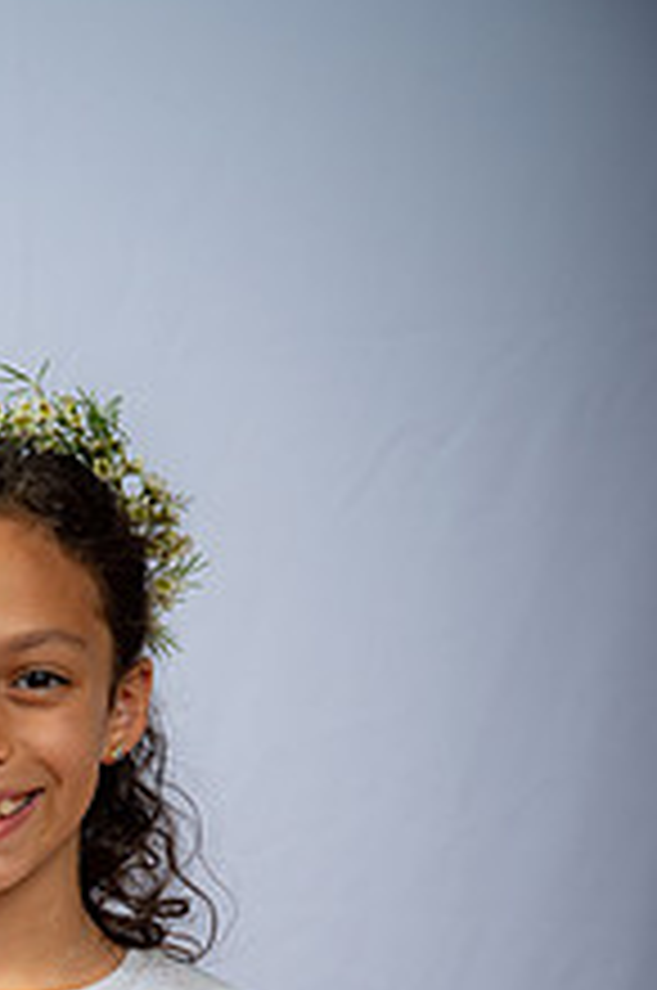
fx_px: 3707
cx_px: -2
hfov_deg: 10.0
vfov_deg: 14.9
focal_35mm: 135
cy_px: 999
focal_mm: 66
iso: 250
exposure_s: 1/200
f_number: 5.6
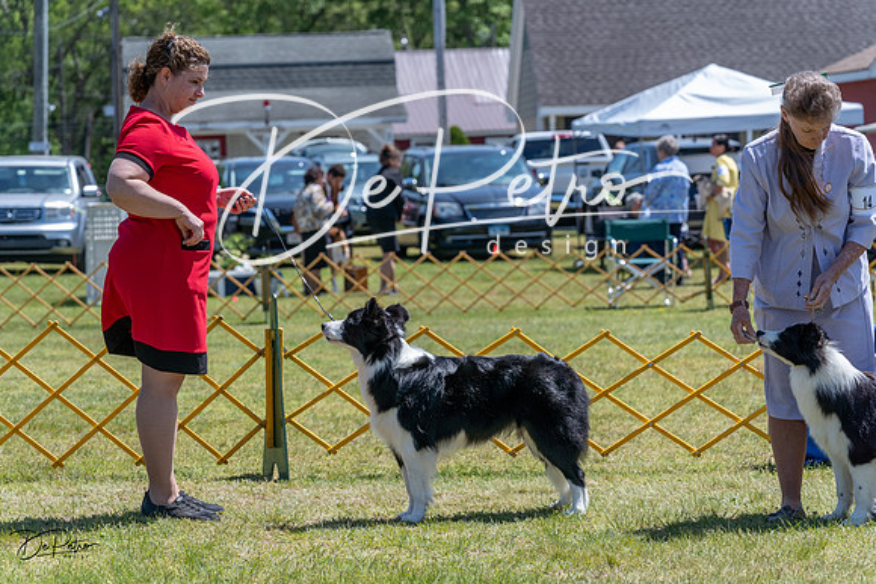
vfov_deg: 10.7
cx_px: 438
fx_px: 3115
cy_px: 292
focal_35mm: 128
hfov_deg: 16.0
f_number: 7.1
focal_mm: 128
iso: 800
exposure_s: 1/1600
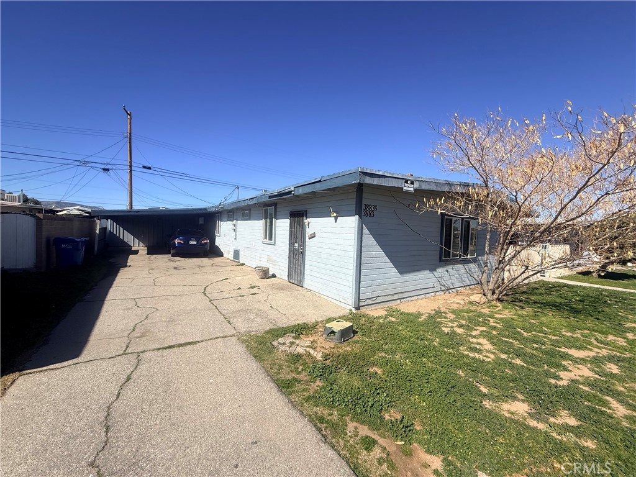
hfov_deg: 102.1
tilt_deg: -0.9
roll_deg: -1.6
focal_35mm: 14
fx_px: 257
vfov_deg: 85.7
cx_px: 318
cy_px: 238
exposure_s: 1/3460
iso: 50
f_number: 2.2
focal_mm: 2.22
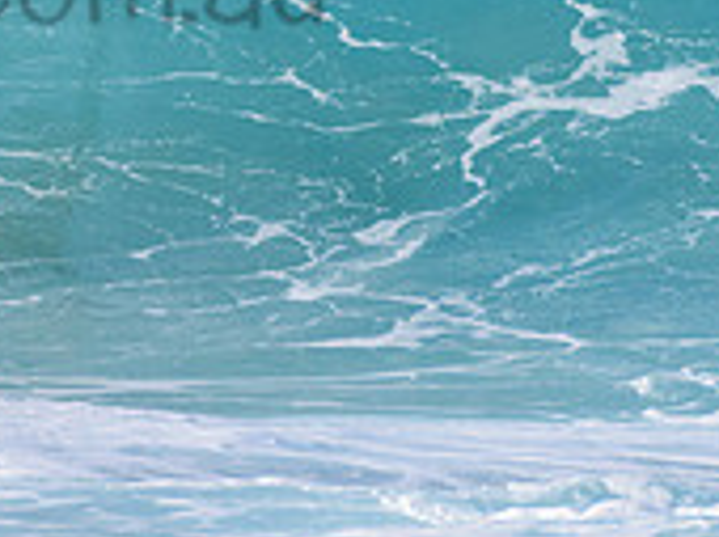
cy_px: -74
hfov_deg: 0.8
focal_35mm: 2461
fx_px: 51045
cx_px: -123
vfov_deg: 0.6
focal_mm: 500
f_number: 5.6
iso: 280
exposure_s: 1/2000
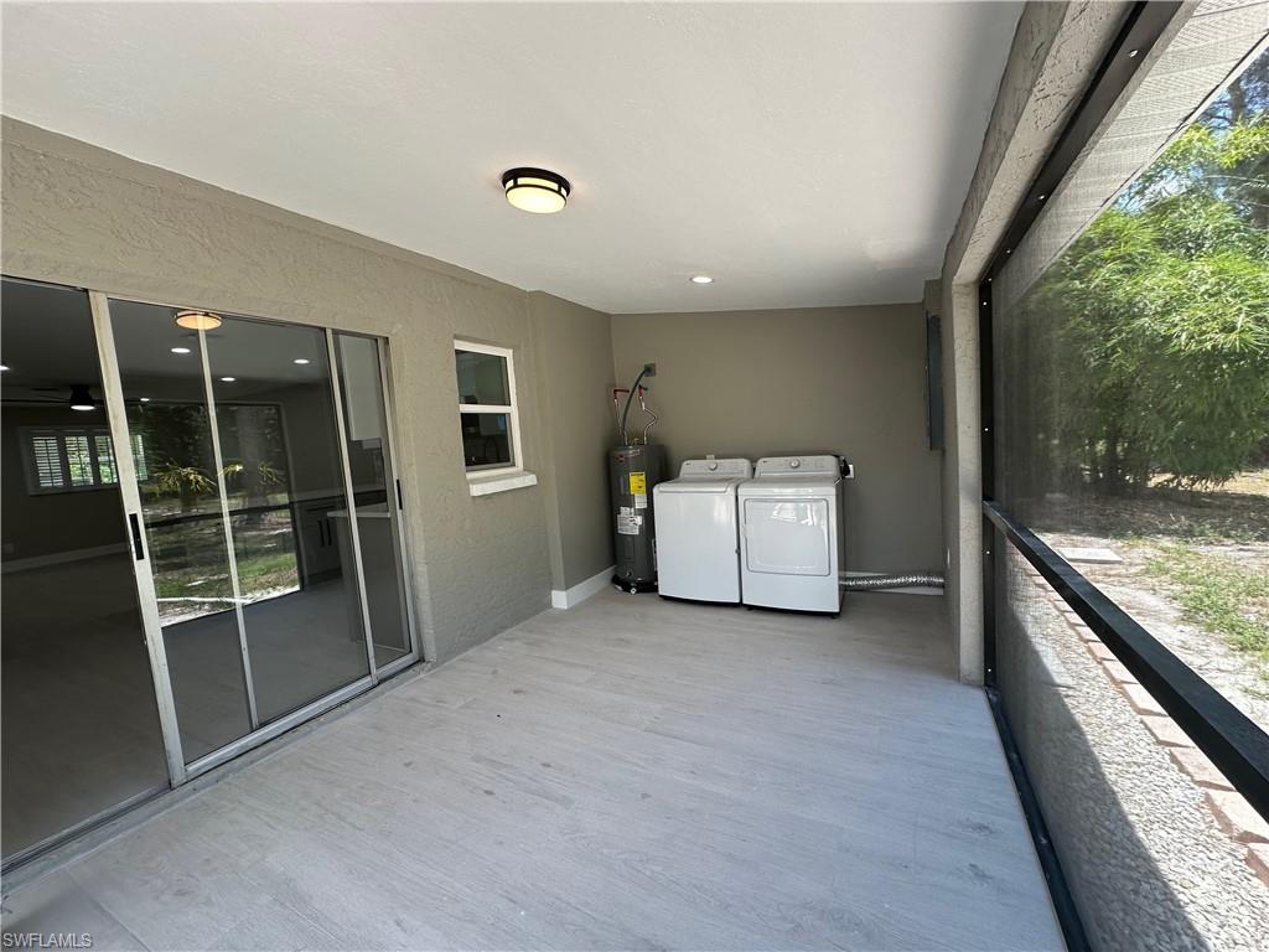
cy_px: 476
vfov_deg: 85.7
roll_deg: +4.6
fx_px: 513
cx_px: 634
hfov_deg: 102.1
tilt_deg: -2.6
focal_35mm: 14
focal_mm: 2.22
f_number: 2.2
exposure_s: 1/162
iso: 40
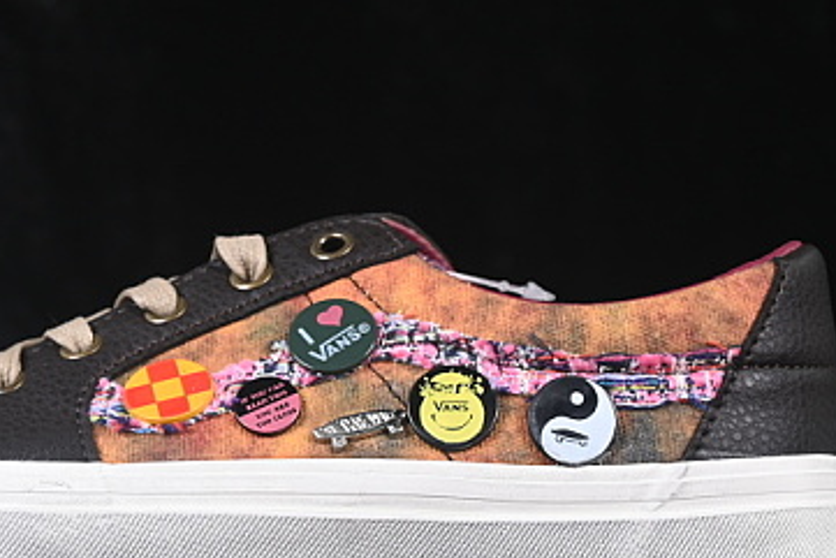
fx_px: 3856
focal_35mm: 166
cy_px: 244
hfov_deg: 12.4
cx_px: 278
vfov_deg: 8.3
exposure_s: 1/60
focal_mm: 50
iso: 160
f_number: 7.1
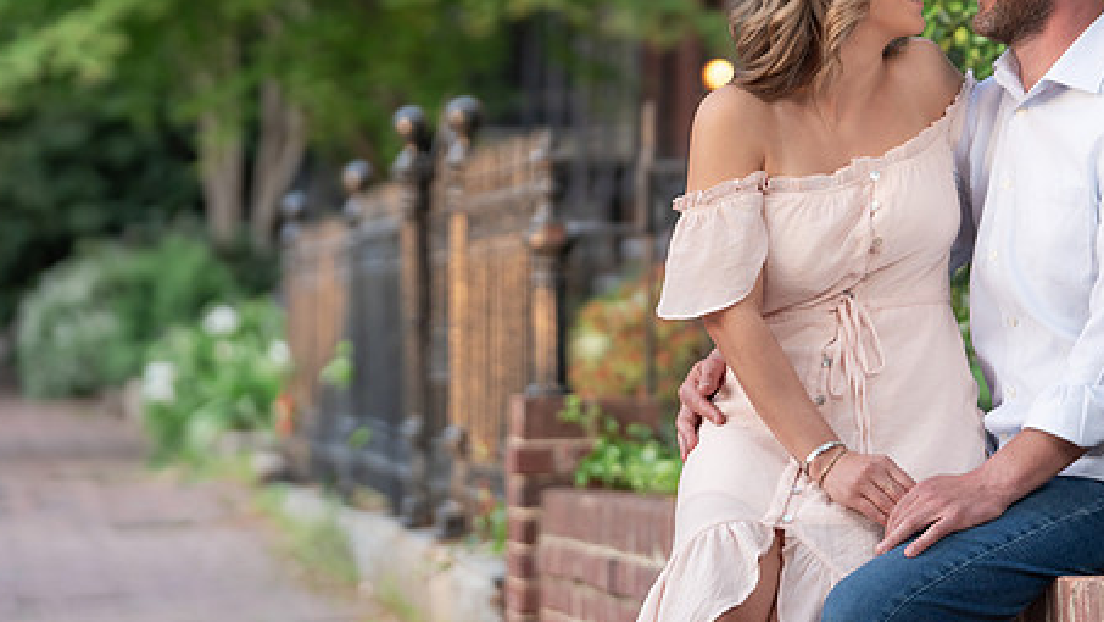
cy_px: 194
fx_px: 5651
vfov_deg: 6.3
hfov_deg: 11.2
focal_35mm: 193
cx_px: 651
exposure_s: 1/200
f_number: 4
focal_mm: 144
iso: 640
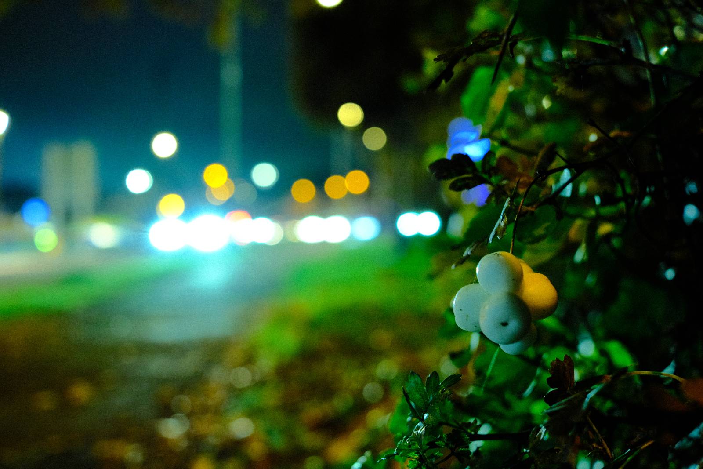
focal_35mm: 41
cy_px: 234
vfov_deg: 32.6
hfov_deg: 47.4
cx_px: 352
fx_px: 801
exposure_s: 1/6.5
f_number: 4
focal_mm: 27
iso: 6400
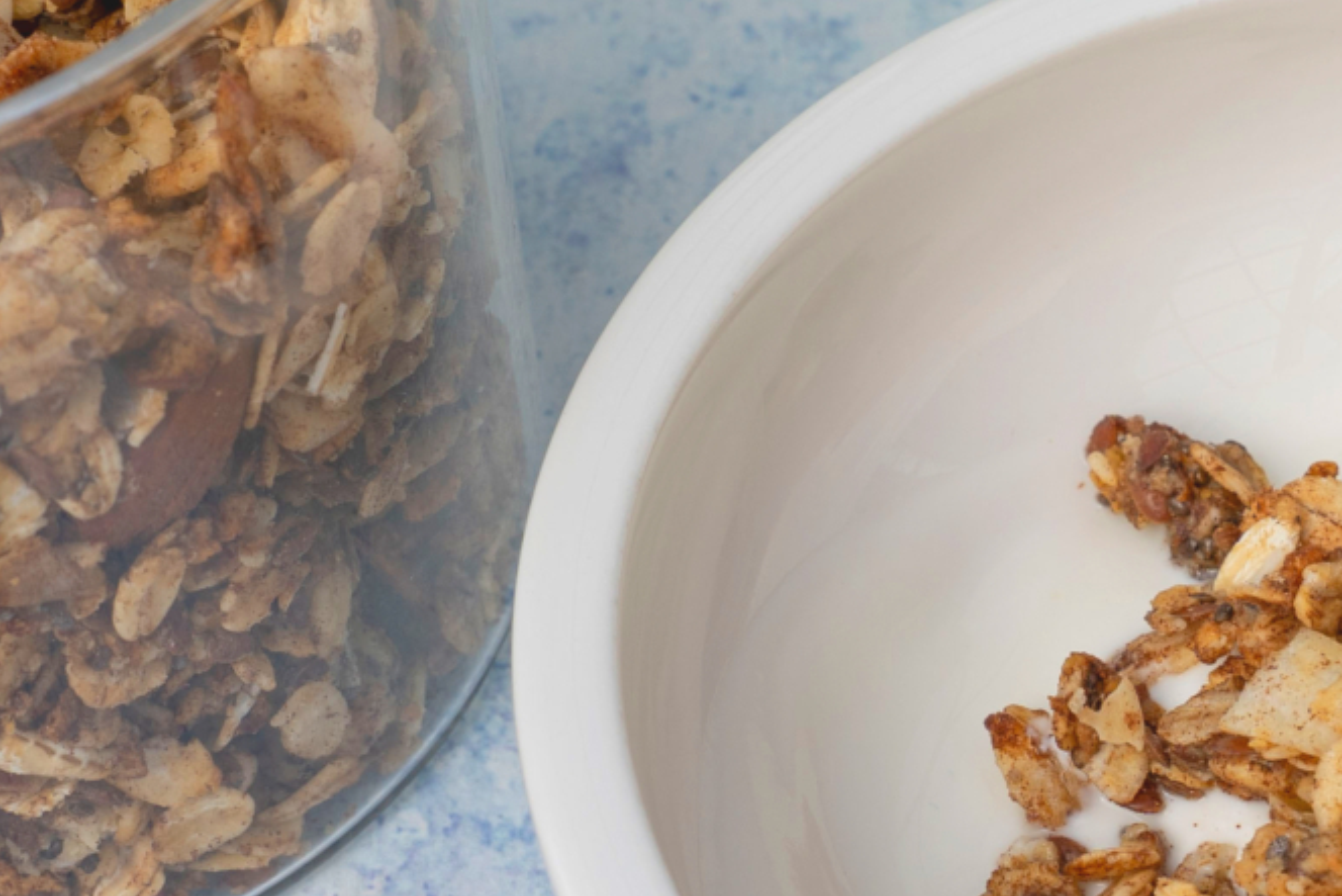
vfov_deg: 10.2
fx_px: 5033
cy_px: 527
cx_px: 920
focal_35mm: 135
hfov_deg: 15.2
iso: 125
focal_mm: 35
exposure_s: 1/250
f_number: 8
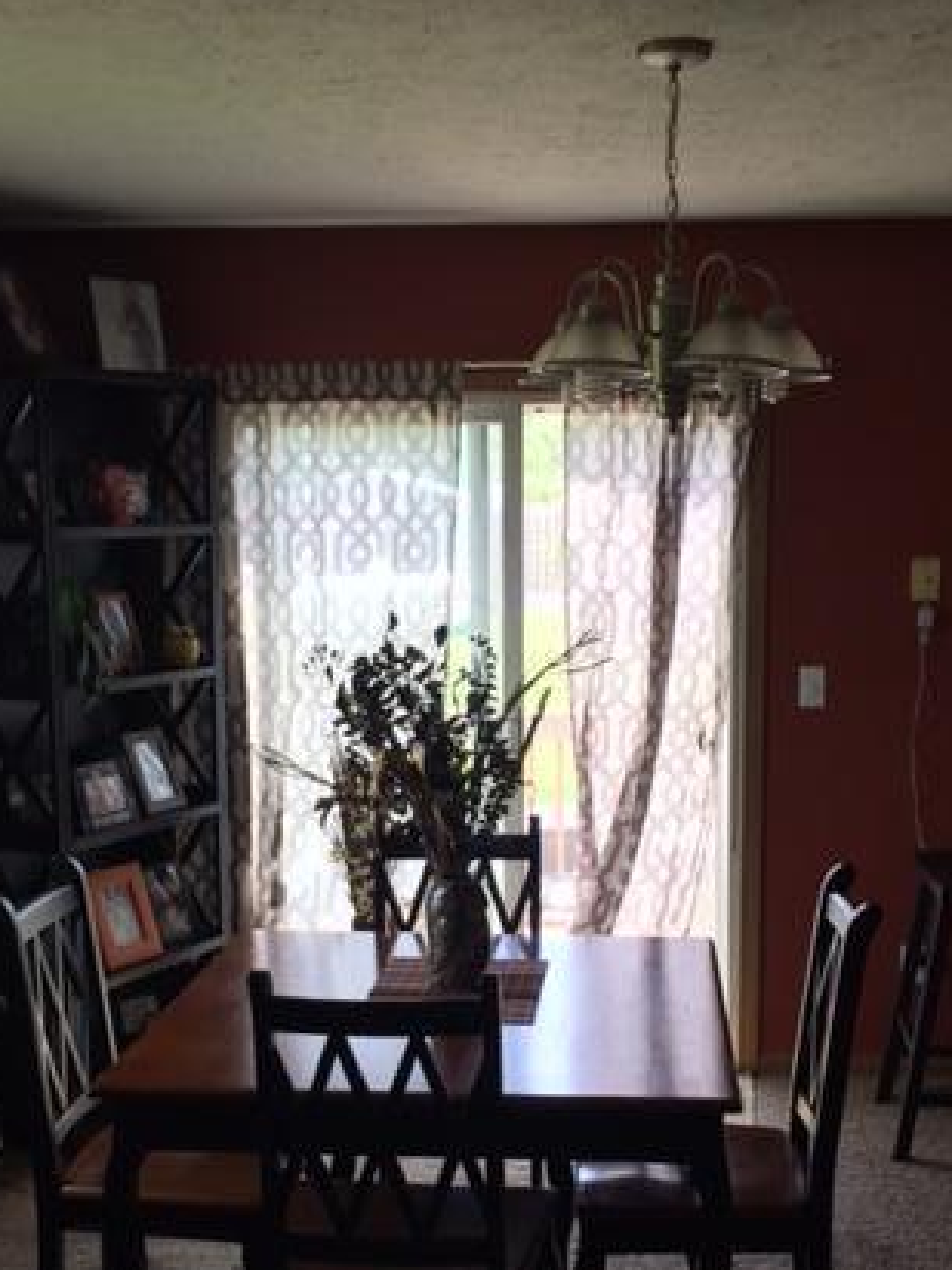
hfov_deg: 32.2
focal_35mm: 45
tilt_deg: -7.3
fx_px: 1650
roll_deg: +0.5
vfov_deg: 41.8
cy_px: 774
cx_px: 471
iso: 32
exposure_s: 1/60
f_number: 2.2
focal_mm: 4.15
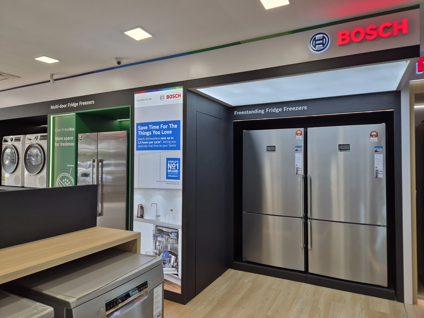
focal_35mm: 23
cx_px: 212
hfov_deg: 73.9
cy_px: 159
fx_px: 282
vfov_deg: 58.9
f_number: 1.8
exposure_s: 1/200
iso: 40
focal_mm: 5.4
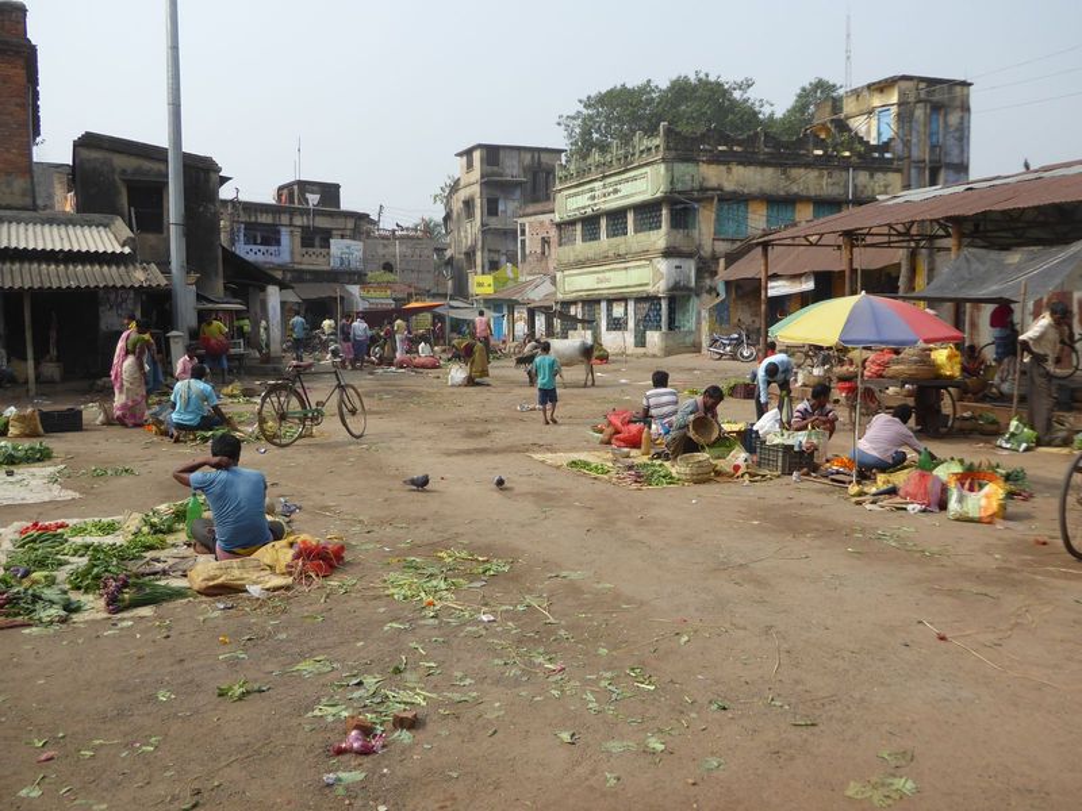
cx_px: 541
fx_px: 1000
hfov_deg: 56.8
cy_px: 406
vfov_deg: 44.2
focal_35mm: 32
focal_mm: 5.4
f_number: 3.5
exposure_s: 1/500
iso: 80
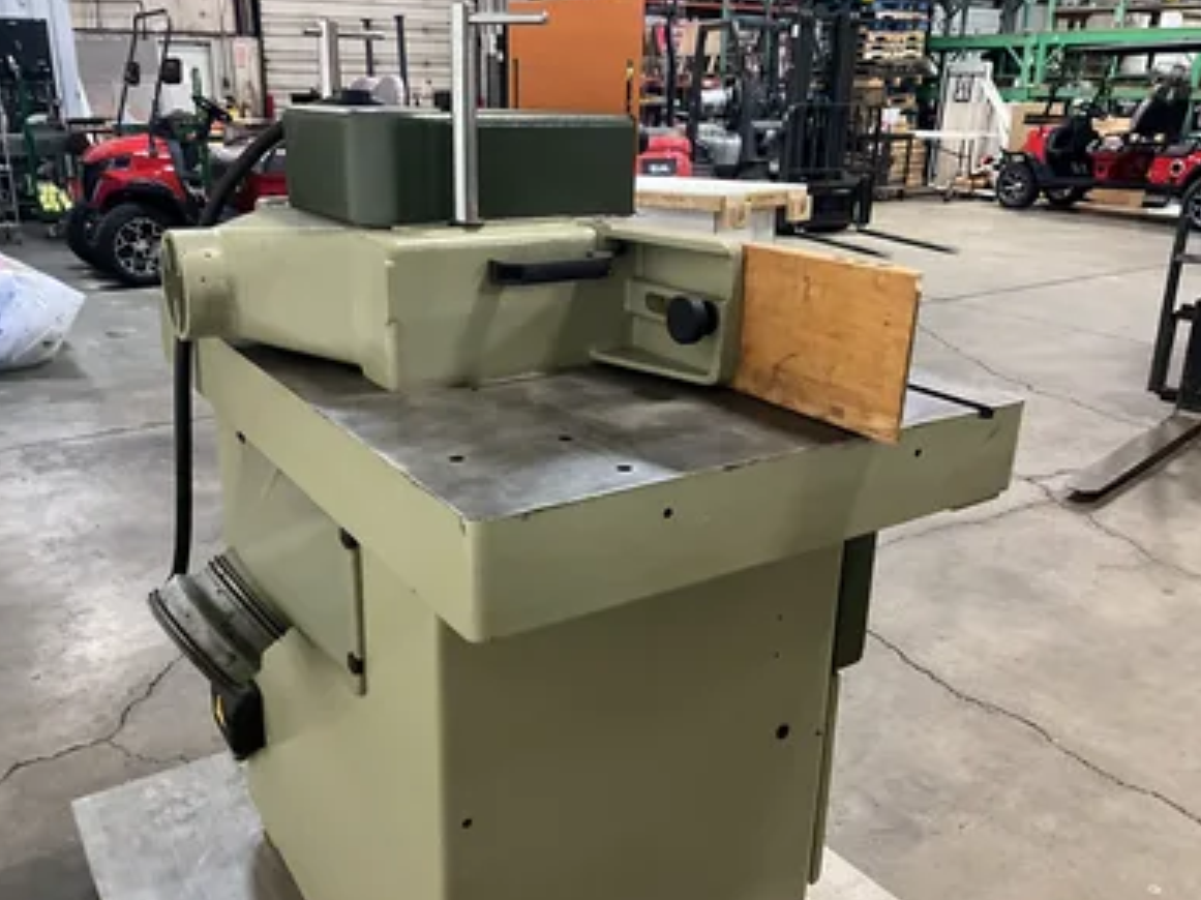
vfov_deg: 46.8
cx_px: 583
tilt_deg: -19.1
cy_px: 444
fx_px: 1041
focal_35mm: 30
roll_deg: +0.0
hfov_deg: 60.0
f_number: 1.8
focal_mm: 3
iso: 320
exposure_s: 1/30
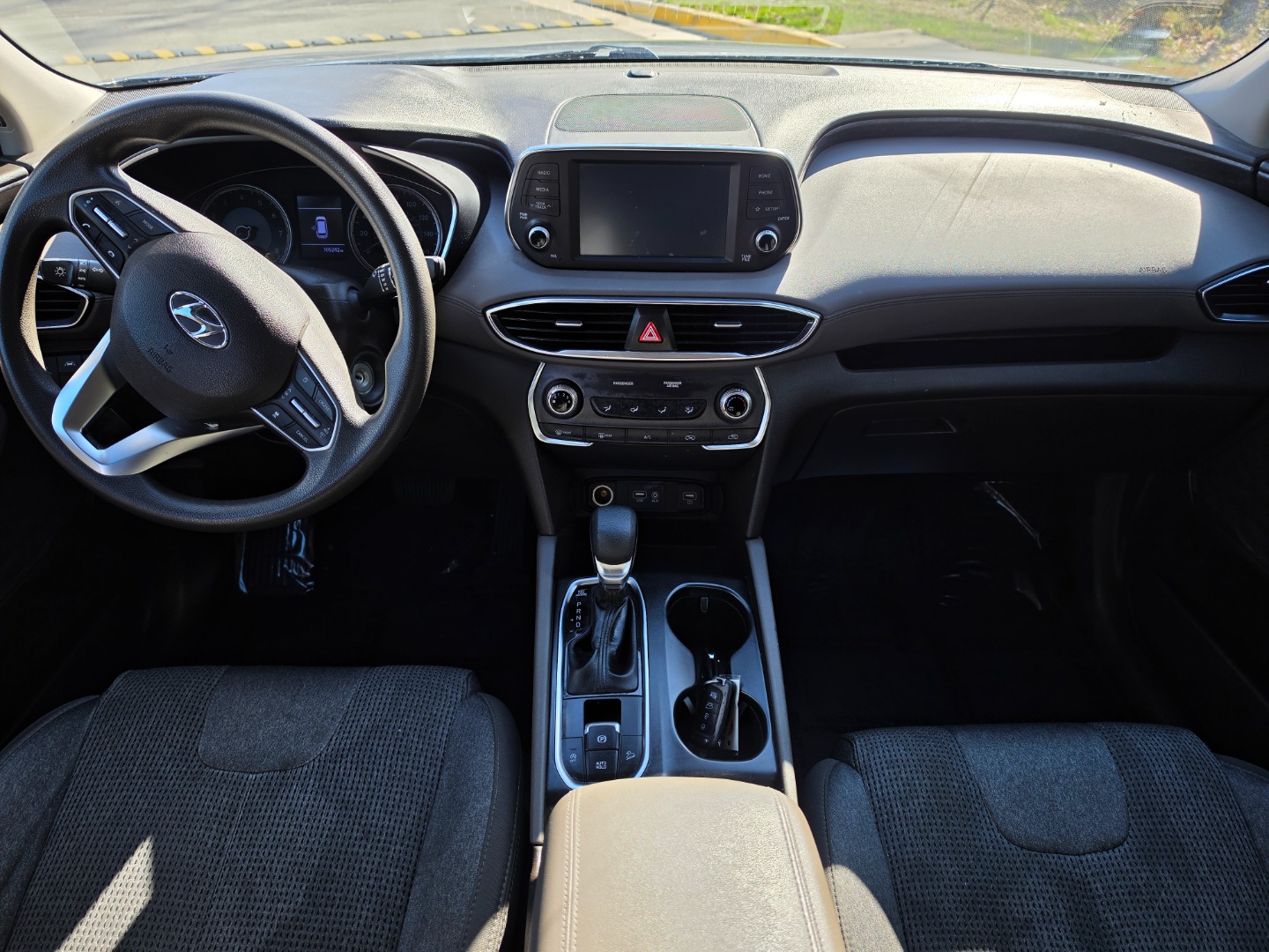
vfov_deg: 58.9
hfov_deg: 73.9
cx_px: 634
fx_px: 843
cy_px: 476
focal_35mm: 23
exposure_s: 1/233
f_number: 1.4
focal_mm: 6.5
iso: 10
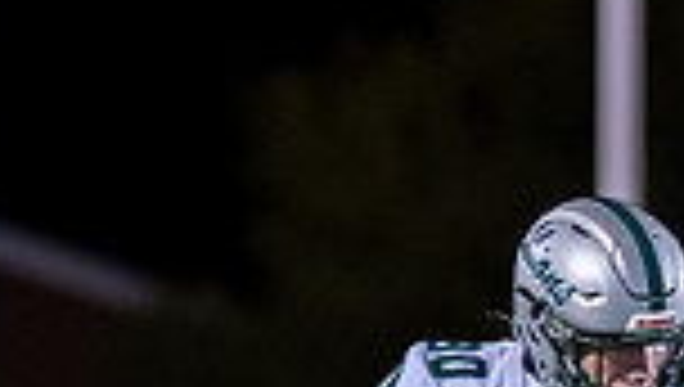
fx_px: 21123
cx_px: 624
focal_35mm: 1163
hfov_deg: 1.9
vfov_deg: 1.0
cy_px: 683
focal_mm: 135
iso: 1250
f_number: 1.8
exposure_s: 1/1000
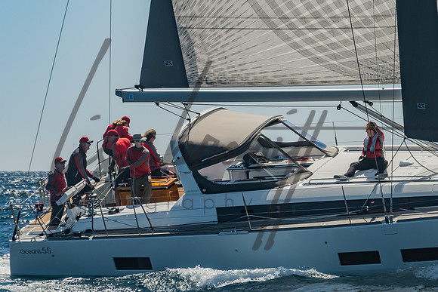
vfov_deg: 5.5
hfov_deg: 8.2
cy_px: 64
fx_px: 3067
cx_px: 208
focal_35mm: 252
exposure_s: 1/800
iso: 160
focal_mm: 135
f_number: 6.3
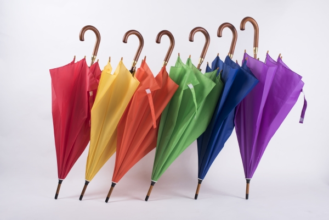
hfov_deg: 54.4
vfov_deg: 37.9
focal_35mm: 35
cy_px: 110
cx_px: 164
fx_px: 320
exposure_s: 1/160
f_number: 6.3
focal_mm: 35
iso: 100
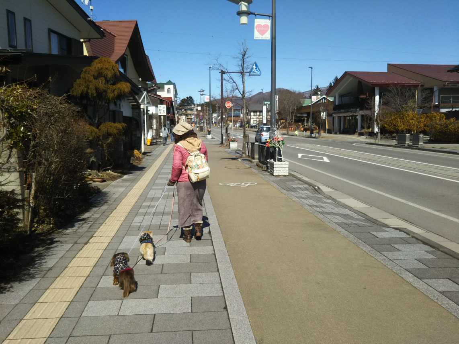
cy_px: 172
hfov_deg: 60.0
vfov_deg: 46.8
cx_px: 230
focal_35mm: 30
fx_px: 398
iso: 25
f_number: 2.2
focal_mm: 4
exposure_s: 1/1502
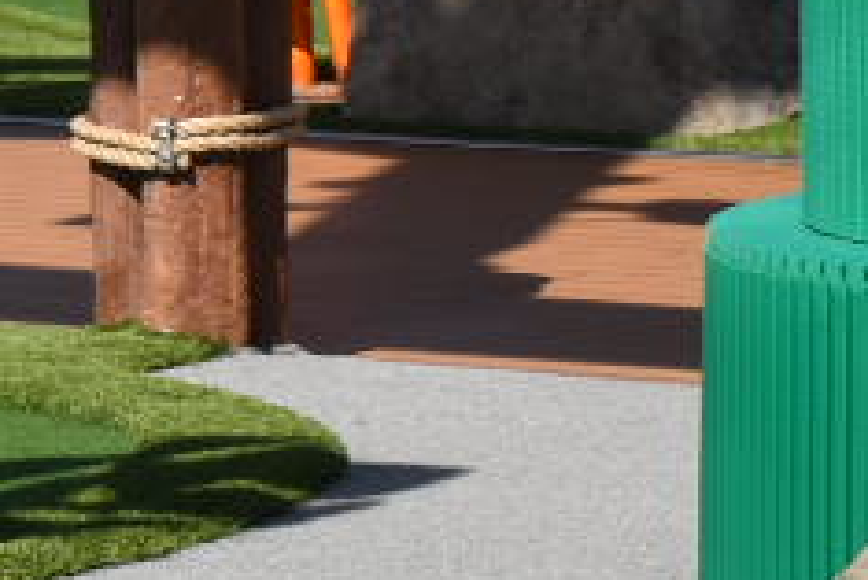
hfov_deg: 6.2
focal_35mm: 310
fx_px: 7479
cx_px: -1503
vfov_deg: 4.4
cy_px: 140
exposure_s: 1/320
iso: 100
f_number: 9
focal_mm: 30
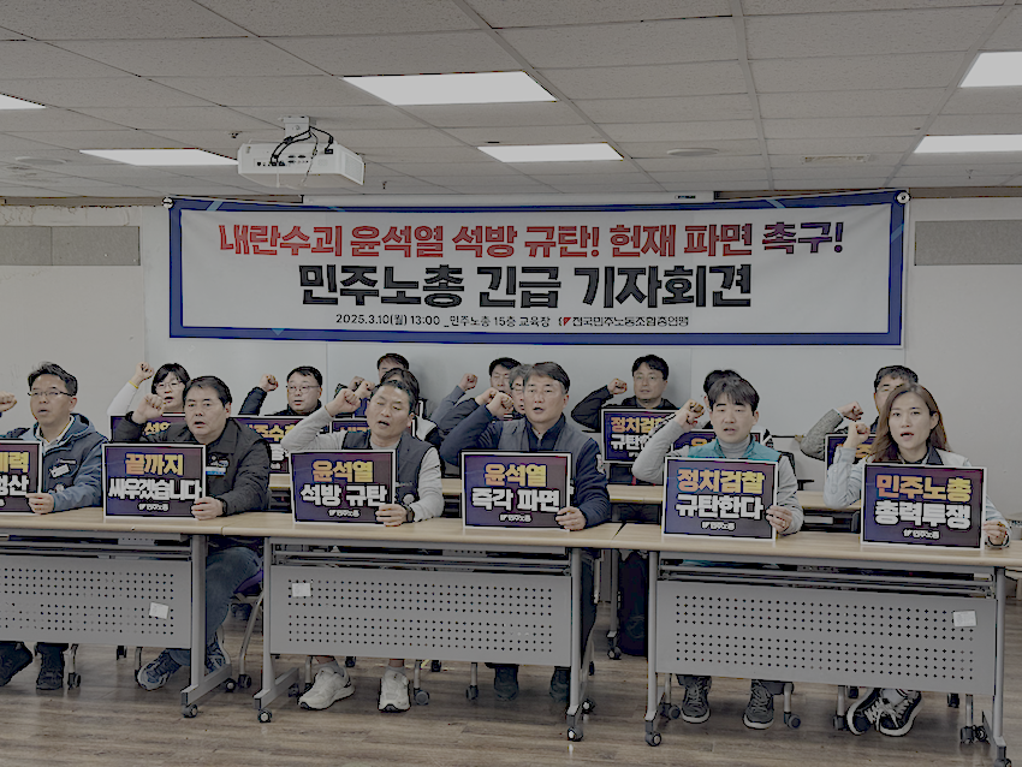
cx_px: 511
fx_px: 1418
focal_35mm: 48
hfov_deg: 39.6
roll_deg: -0.8
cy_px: 384
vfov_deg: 30.3
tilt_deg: -3.1
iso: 64
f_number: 1.78
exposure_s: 1/60
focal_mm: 6.76
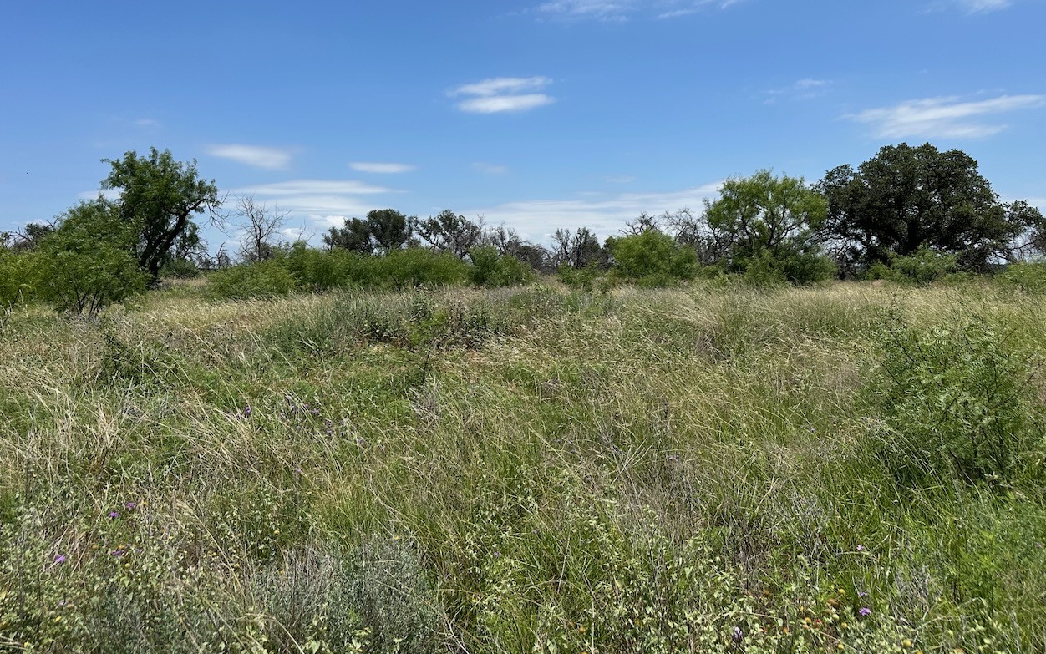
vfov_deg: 47.3
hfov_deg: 70.4
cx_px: 534
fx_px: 741
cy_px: 256
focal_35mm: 26
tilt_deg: -1.9
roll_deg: -0.7
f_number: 1.78
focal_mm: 6.86
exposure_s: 1/5848
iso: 80
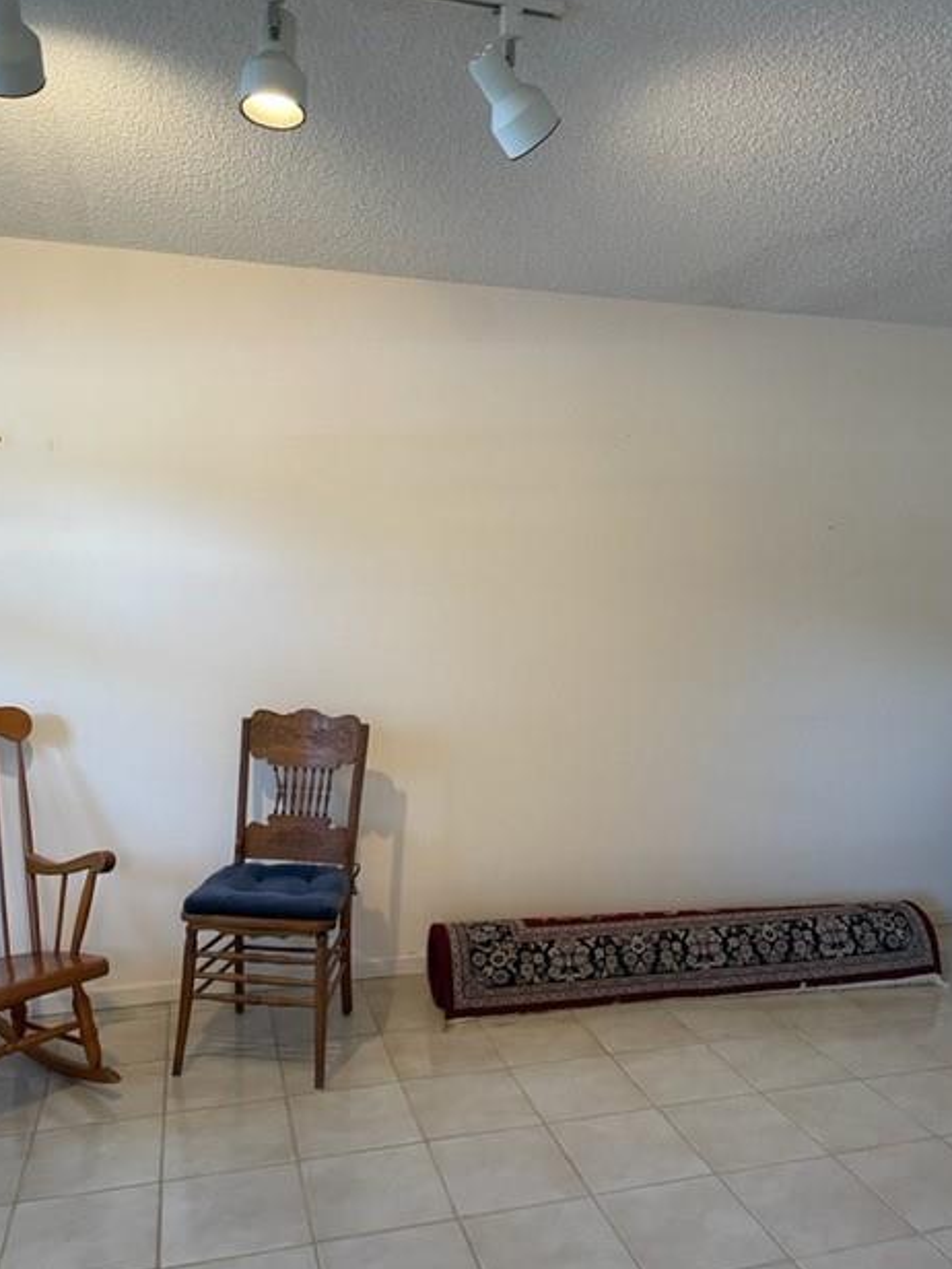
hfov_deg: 51.4
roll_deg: +0.3
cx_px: 482
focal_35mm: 27
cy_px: 649
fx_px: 990
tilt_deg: -2.3
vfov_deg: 65.3
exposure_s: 1/60
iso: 125
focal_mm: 4.2
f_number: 1.6
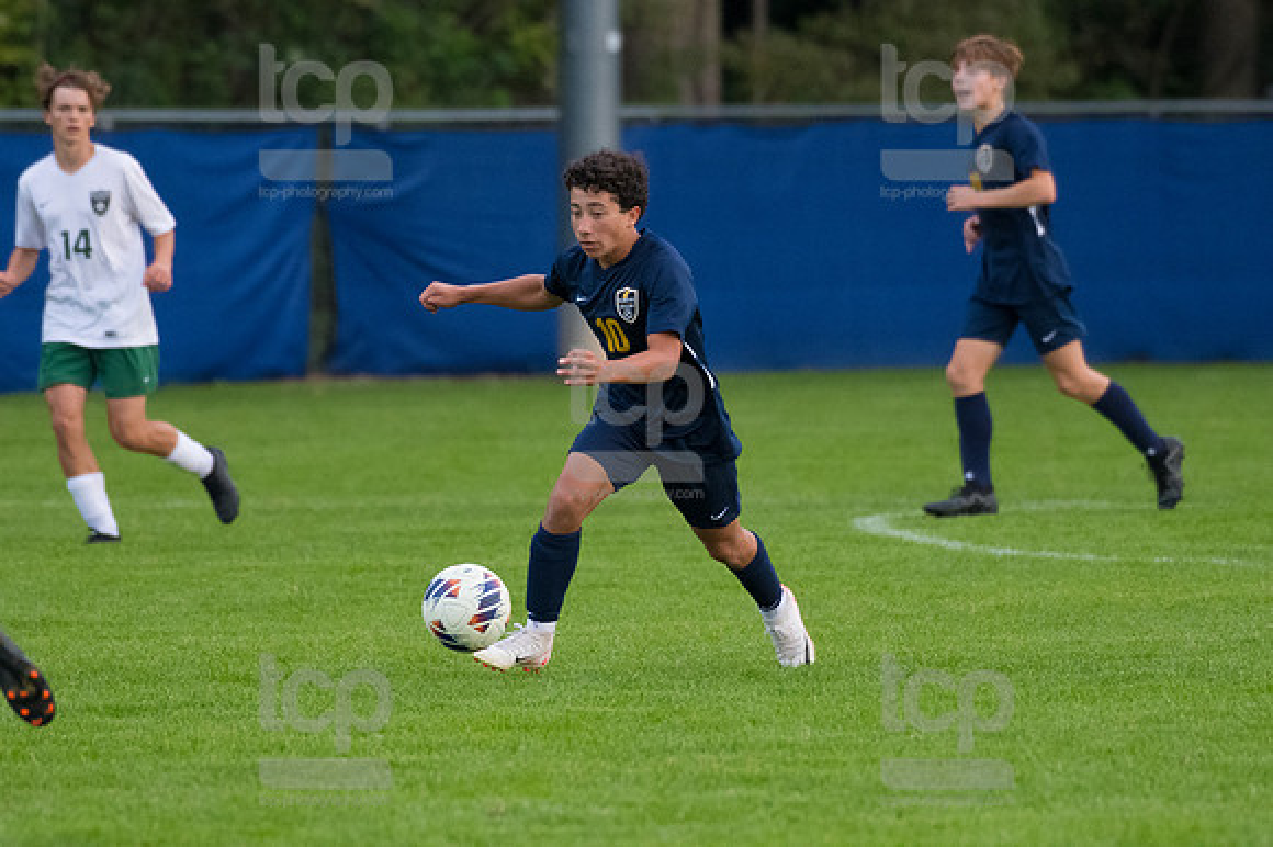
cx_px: 636
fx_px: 18023
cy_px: 424
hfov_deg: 4.0
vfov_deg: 2.7
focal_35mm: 510
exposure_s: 1/2000
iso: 3200
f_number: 5.6
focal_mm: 340
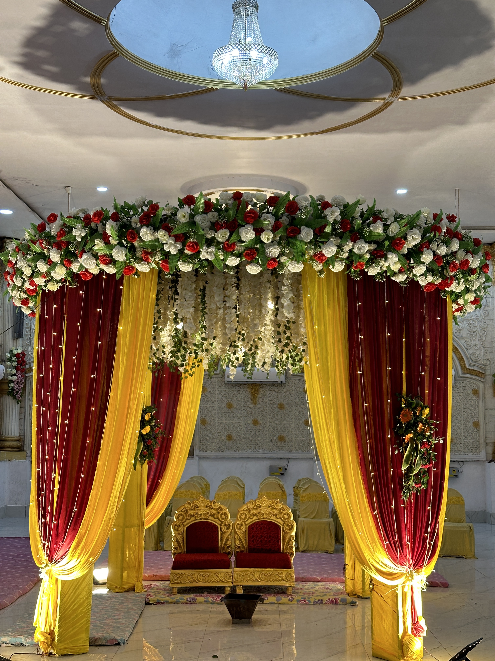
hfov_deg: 30.3
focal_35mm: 48
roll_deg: -1.1
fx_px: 915
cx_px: 248
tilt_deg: +5.9
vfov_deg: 39.7
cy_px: 330
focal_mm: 6.86
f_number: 1.78
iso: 80
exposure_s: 1/50
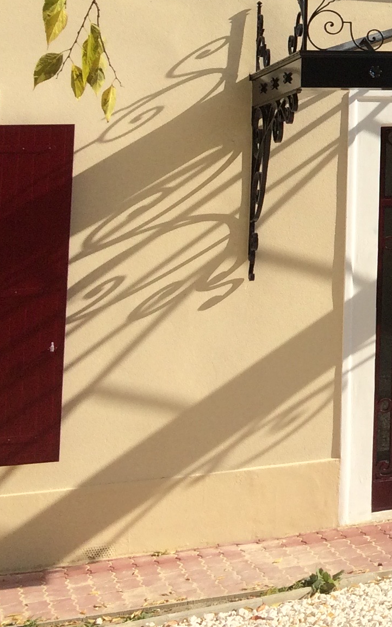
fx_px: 1487
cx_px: 838
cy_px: -28
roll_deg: +2.0
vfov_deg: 22.7
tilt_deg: +7.8
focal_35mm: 87
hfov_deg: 12.7
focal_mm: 4.15
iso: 32
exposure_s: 1/2740
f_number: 2.2
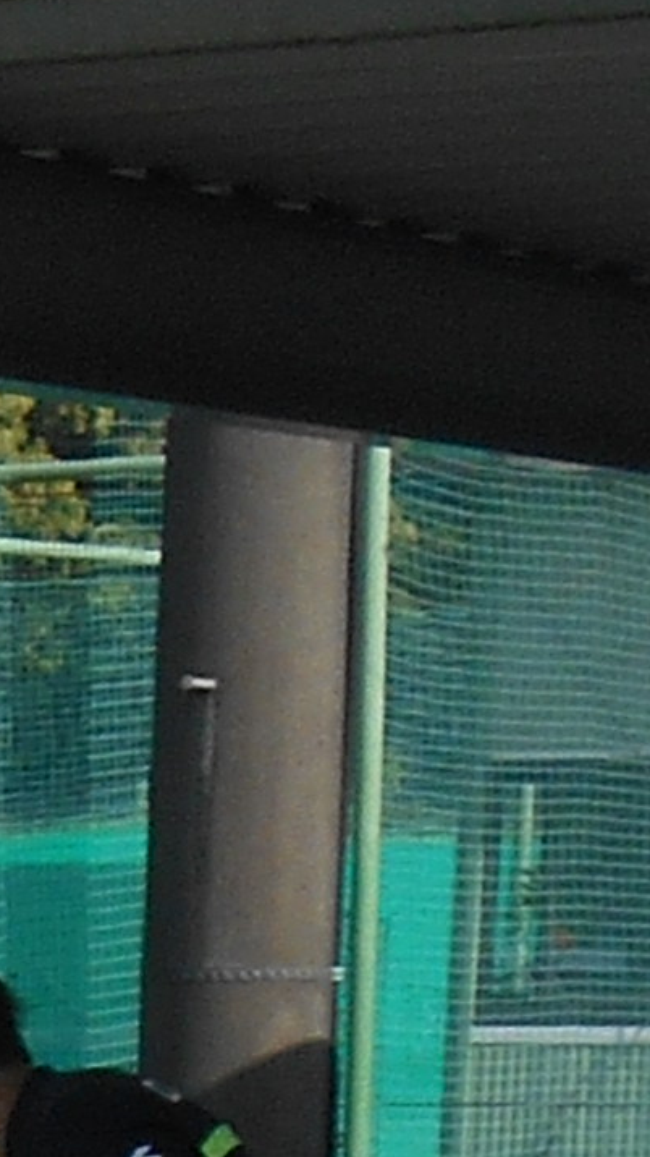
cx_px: -1675
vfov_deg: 9.8
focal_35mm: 204
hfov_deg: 5.4
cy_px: 2329
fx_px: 6253
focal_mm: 4.7
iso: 80
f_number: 3.4
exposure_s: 1/800
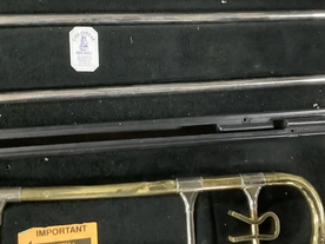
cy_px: 137
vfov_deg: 32.1
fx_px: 422
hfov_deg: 41.6
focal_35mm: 45
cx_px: 215
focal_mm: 3.3
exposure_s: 1/20
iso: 800
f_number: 2.4
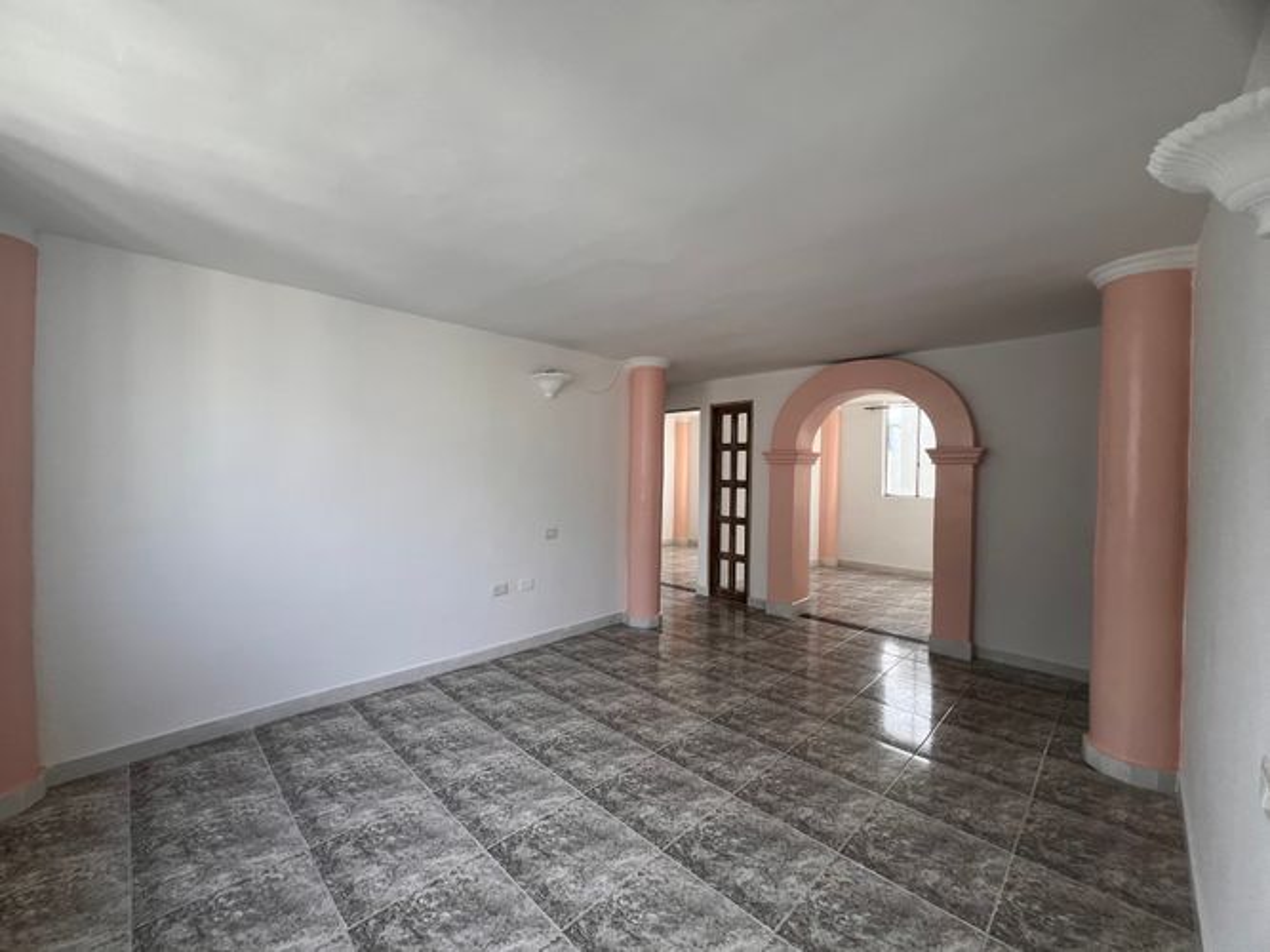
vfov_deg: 89.9
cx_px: 635
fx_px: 477
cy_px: 476
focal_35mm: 13
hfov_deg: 106.2
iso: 64
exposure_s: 1/99
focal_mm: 1.57
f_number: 1.8
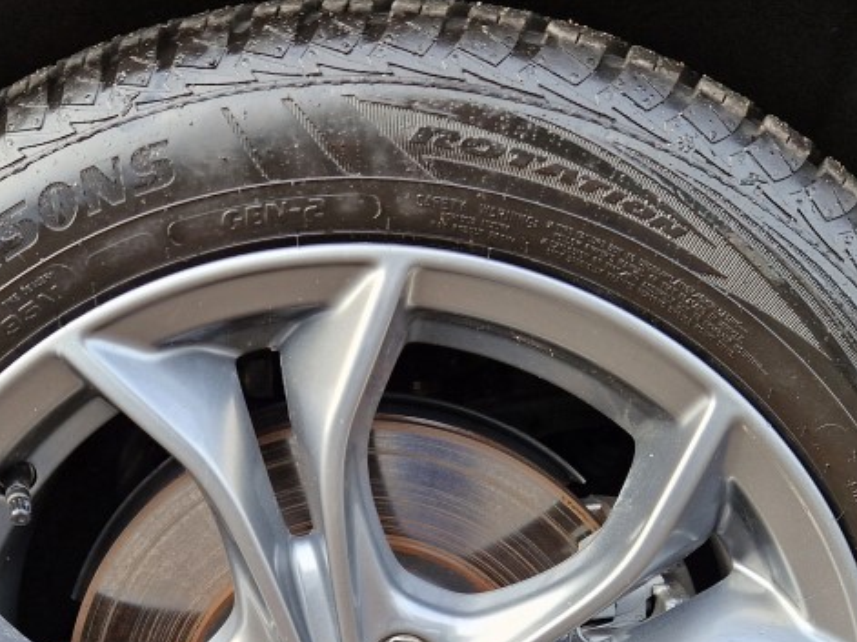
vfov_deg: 27.5
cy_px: 637
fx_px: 1238
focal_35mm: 50
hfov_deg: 38.1
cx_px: 378
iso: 64
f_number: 1.8
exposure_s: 1/180
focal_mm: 5.4
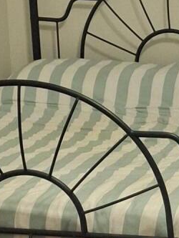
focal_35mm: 150
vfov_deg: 13.0
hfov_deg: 9.7
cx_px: 243
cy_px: 230
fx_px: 1034
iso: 160
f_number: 1.8
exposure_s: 1/60
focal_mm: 4.69
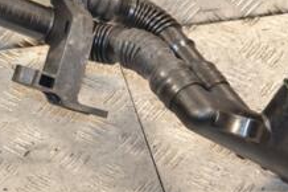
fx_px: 2310
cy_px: 69
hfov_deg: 7.1
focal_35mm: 289
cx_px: -40
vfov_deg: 4.7
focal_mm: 70
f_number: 6.3
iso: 800
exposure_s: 1/200
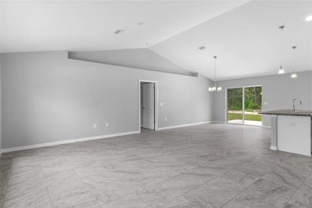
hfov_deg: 90.1
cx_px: 156
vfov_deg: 67.3
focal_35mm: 18
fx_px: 156
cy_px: 104
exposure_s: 1/4
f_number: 8
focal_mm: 12
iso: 320
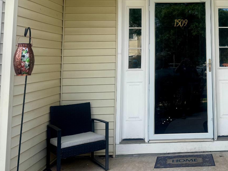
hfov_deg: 41.8
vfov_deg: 33.3
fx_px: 277
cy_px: 32
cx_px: 198
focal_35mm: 42
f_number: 1.78
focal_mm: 6.76
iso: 80
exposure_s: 1/1238
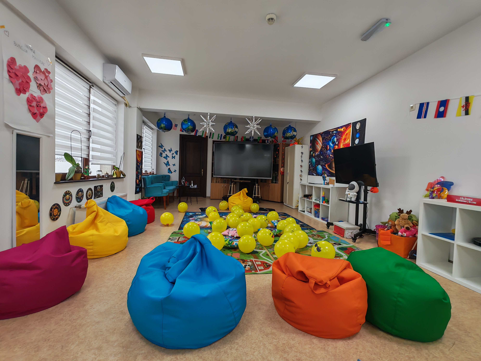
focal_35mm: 16
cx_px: 240
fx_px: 222
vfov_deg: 78.1
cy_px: 180
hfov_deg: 94.5
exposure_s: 1/50
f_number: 2.2
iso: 64
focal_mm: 1.96
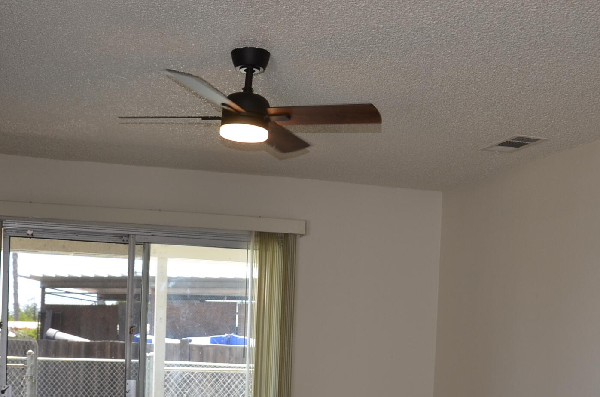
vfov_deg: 22.2
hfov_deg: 34.6
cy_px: 413
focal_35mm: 58
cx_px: 293
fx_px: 965
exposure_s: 1/200
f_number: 3.5
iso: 200
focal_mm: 18
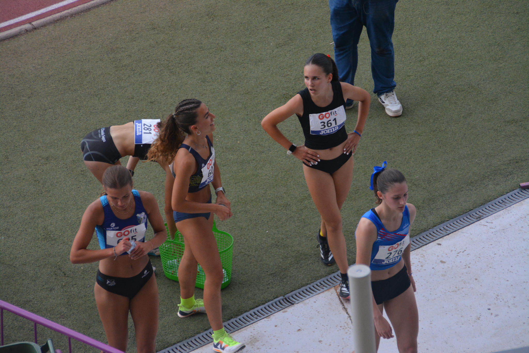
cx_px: 264
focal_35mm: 225
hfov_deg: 9.1
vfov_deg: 6.1
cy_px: 176
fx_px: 3306
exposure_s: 1/500
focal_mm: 150
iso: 1600
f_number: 6.3
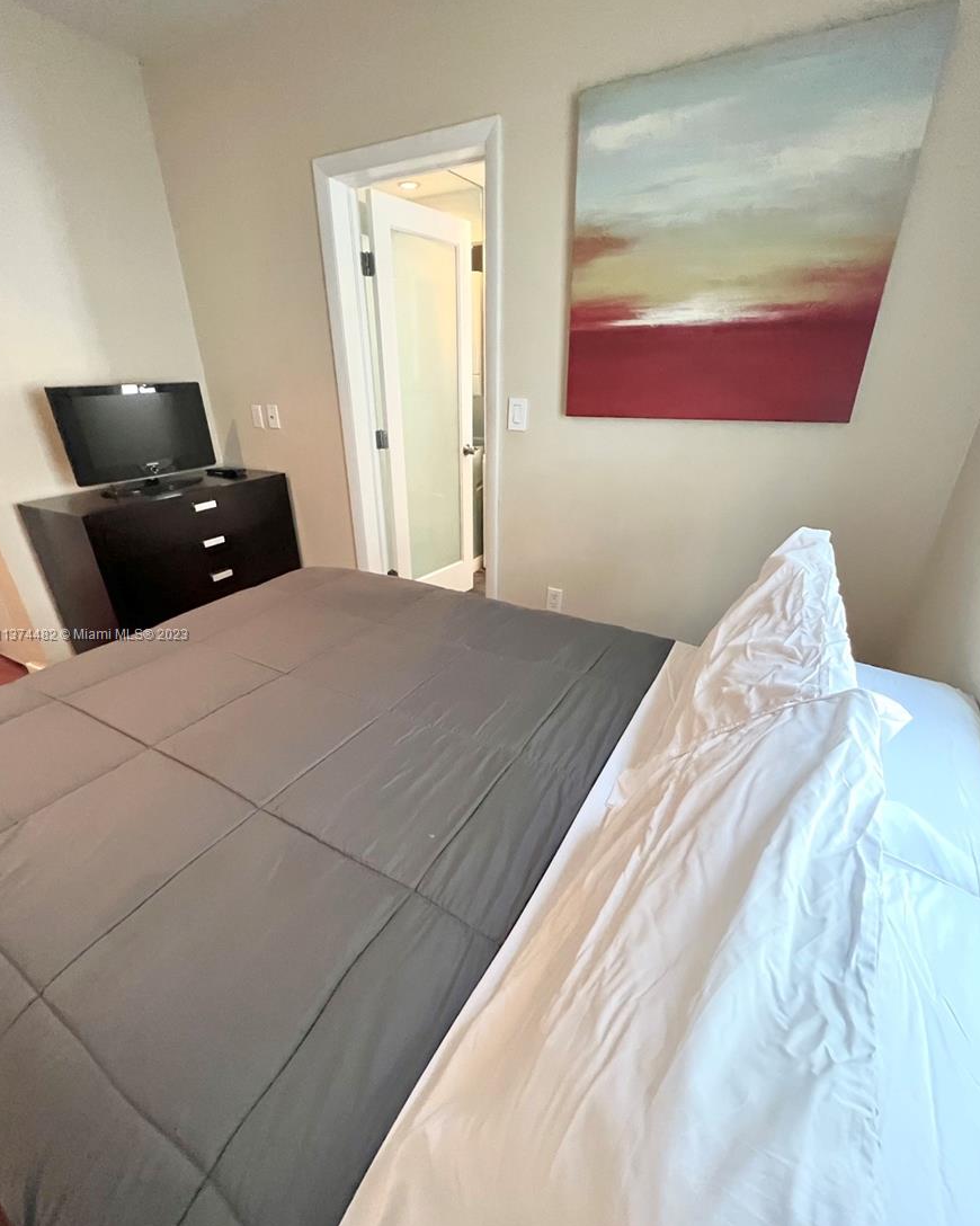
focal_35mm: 14
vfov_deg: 100.7
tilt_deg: -26.2
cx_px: 489
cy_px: 636
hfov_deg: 88.0
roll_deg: +0.9
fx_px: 508
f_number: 1.8
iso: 800
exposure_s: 1/60
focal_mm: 1.57
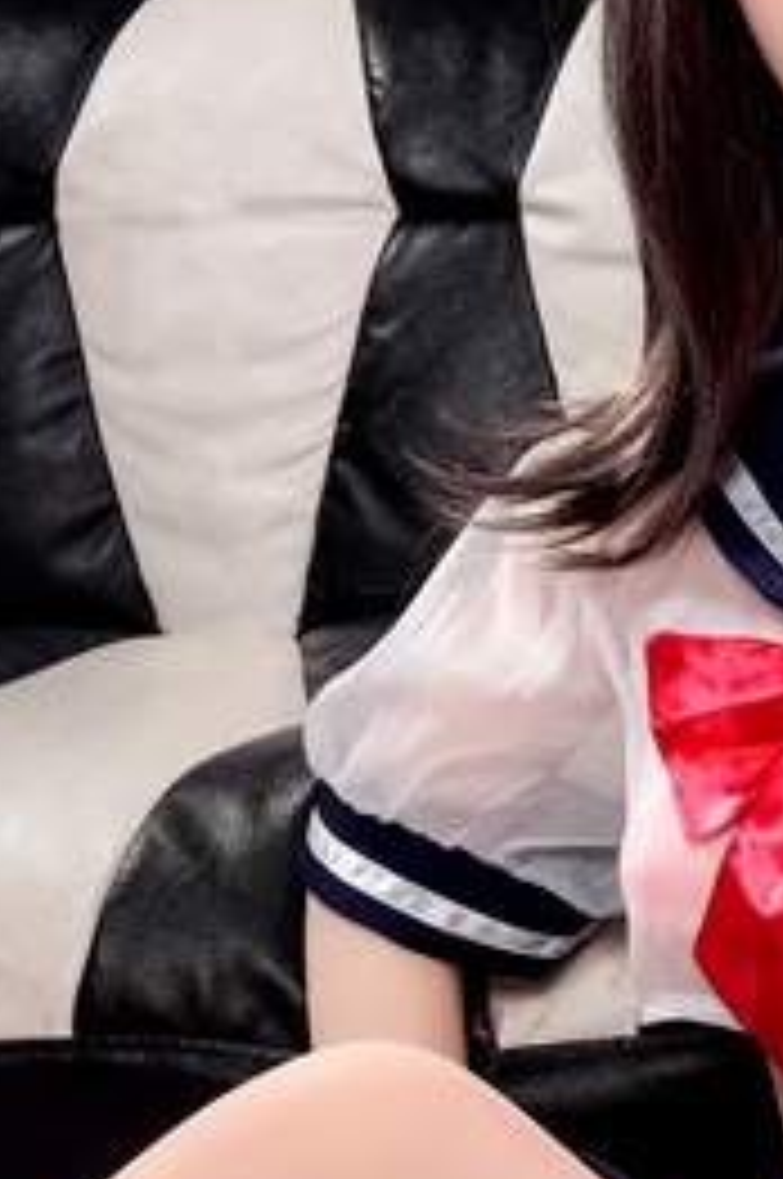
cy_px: 598
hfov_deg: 9.8
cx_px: 997
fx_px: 4481
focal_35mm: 137
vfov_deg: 15.0
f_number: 9
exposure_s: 1/125
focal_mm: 35
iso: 100
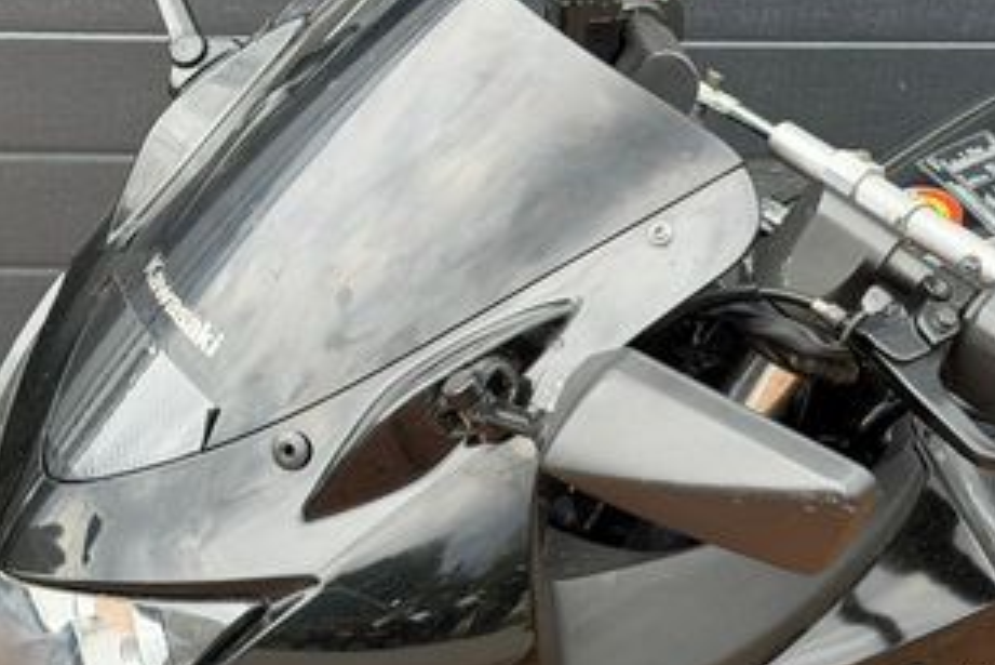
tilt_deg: -21.2
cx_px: 668
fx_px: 2876
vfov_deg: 13.1
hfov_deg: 19.6
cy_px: 477
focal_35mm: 104
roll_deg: -1.1
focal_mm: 6.76
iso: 80
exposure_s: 1/339
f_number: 1.78
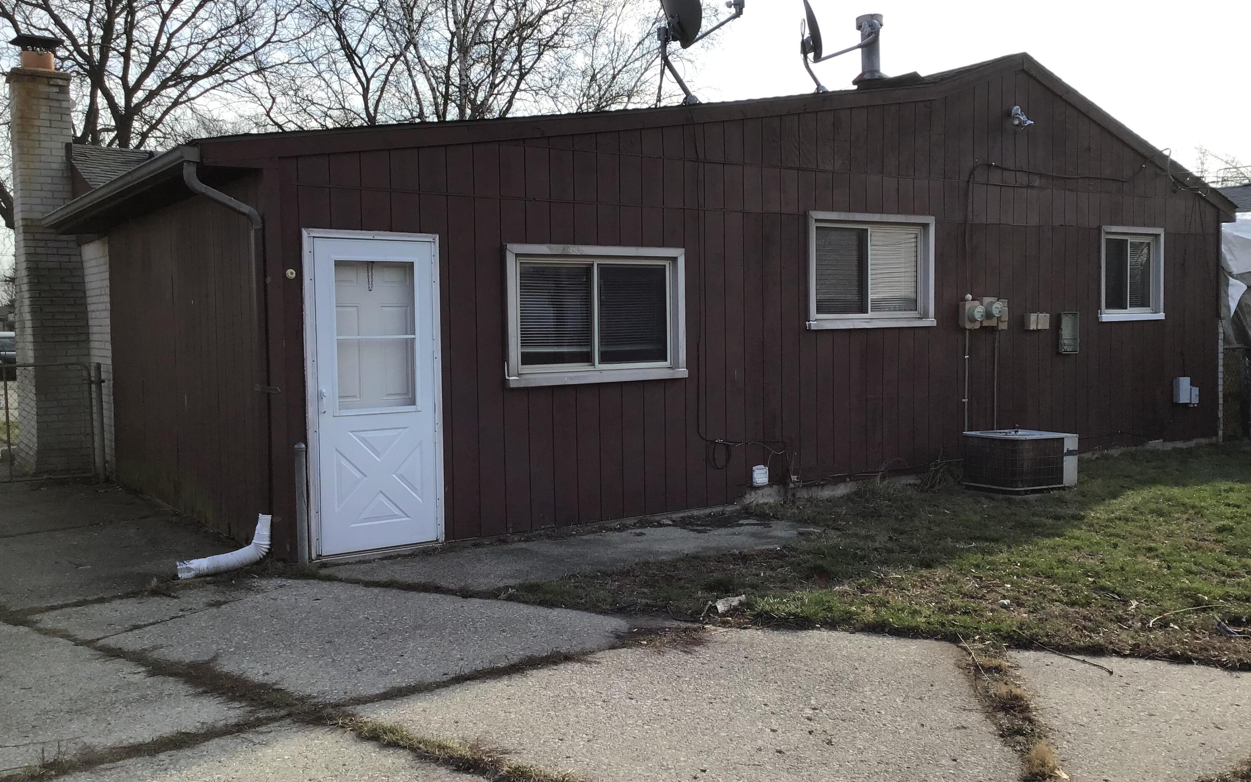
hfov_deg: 58.1
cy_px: 371
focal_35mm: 33
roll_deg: +0.6
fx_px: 1125
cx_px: 625
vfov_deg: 38.3
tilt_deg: -2.6
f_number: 2.4
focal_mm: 3.3
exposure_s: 1/612
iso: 25
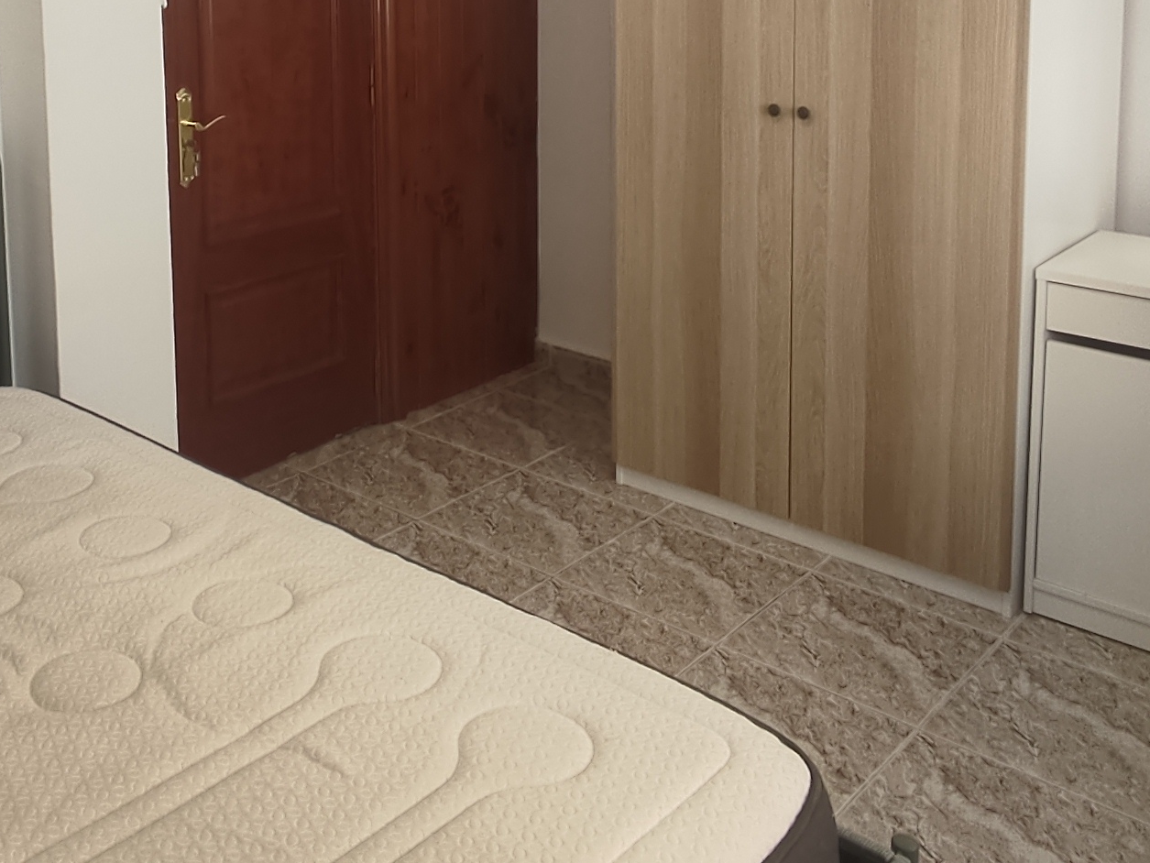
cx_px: 358
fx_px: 1296
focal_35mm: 39
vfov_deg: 34.8
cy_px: 92
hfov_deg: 46.9
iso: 54
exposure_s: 1/50
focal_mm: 1.6
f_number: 2.2
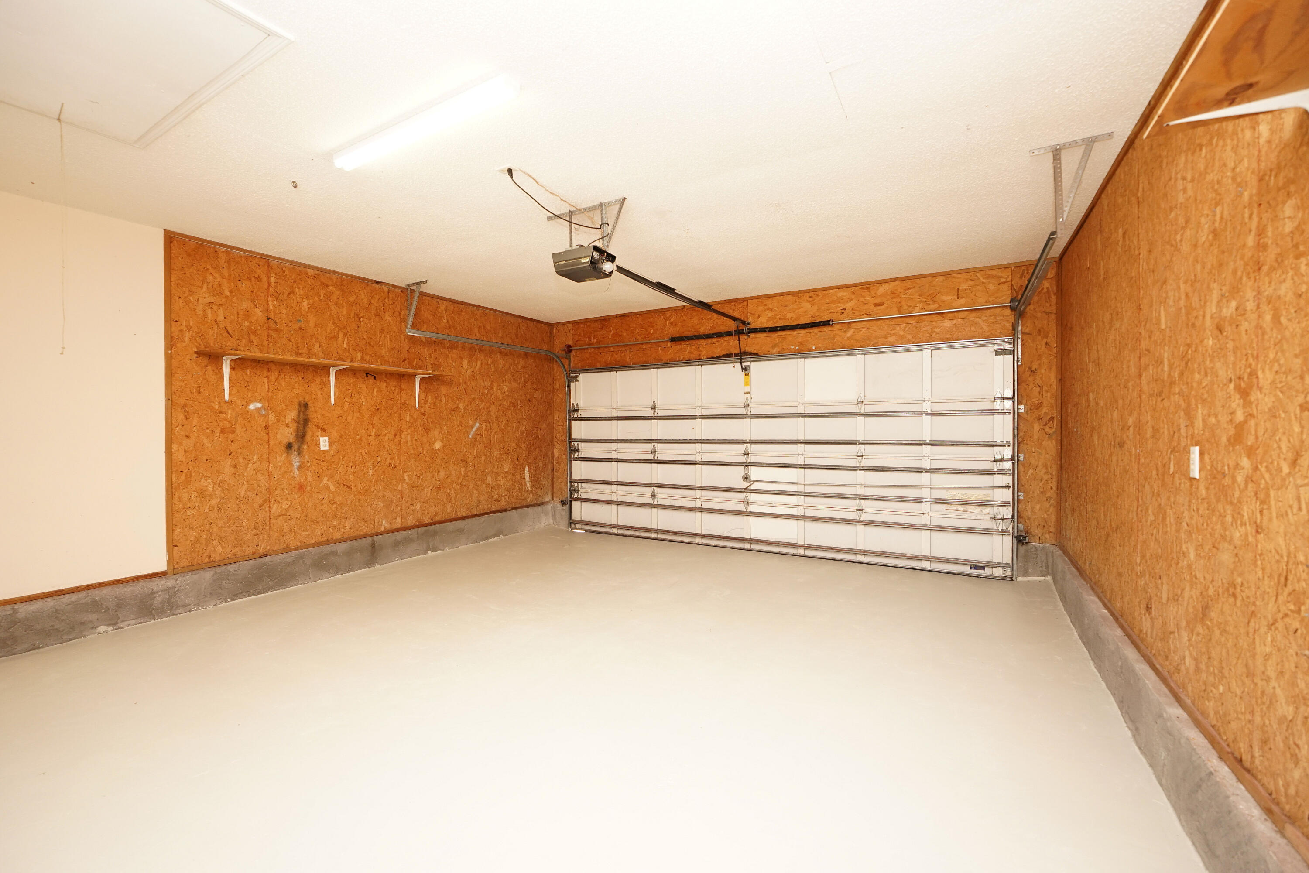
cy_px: 436
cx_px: 654
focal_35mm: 15
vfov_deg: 77.3
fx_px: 545
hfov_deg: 100.4
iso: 500
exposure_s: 1/60
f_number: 4
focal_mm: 10
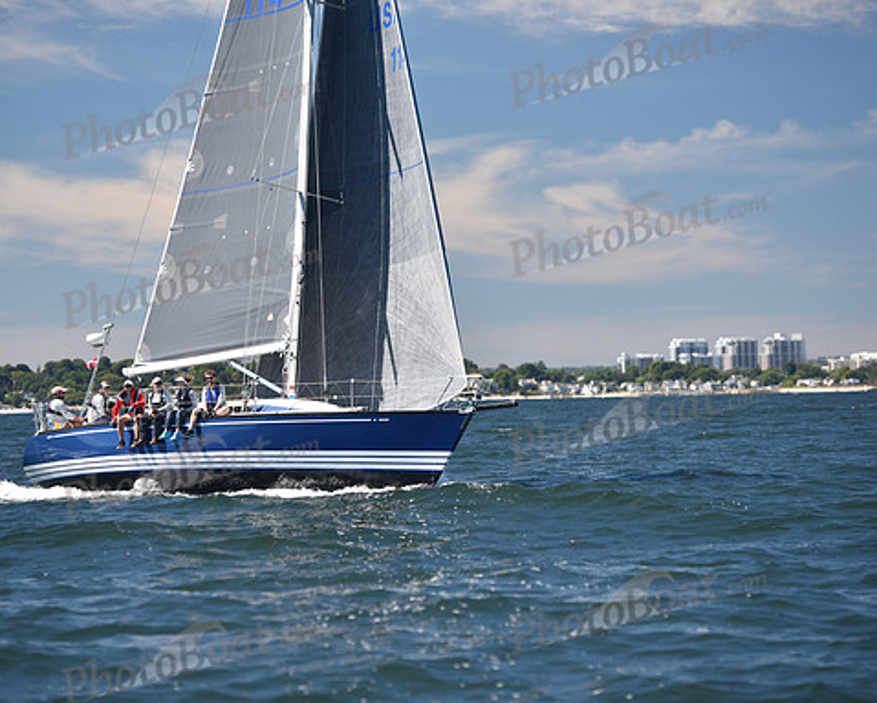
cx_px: 416
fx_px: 4130
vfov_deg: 9.7
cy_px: 351
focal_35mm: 159
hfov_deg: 12.1
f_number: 3.2
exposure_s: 1/800
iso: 200
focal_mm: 140
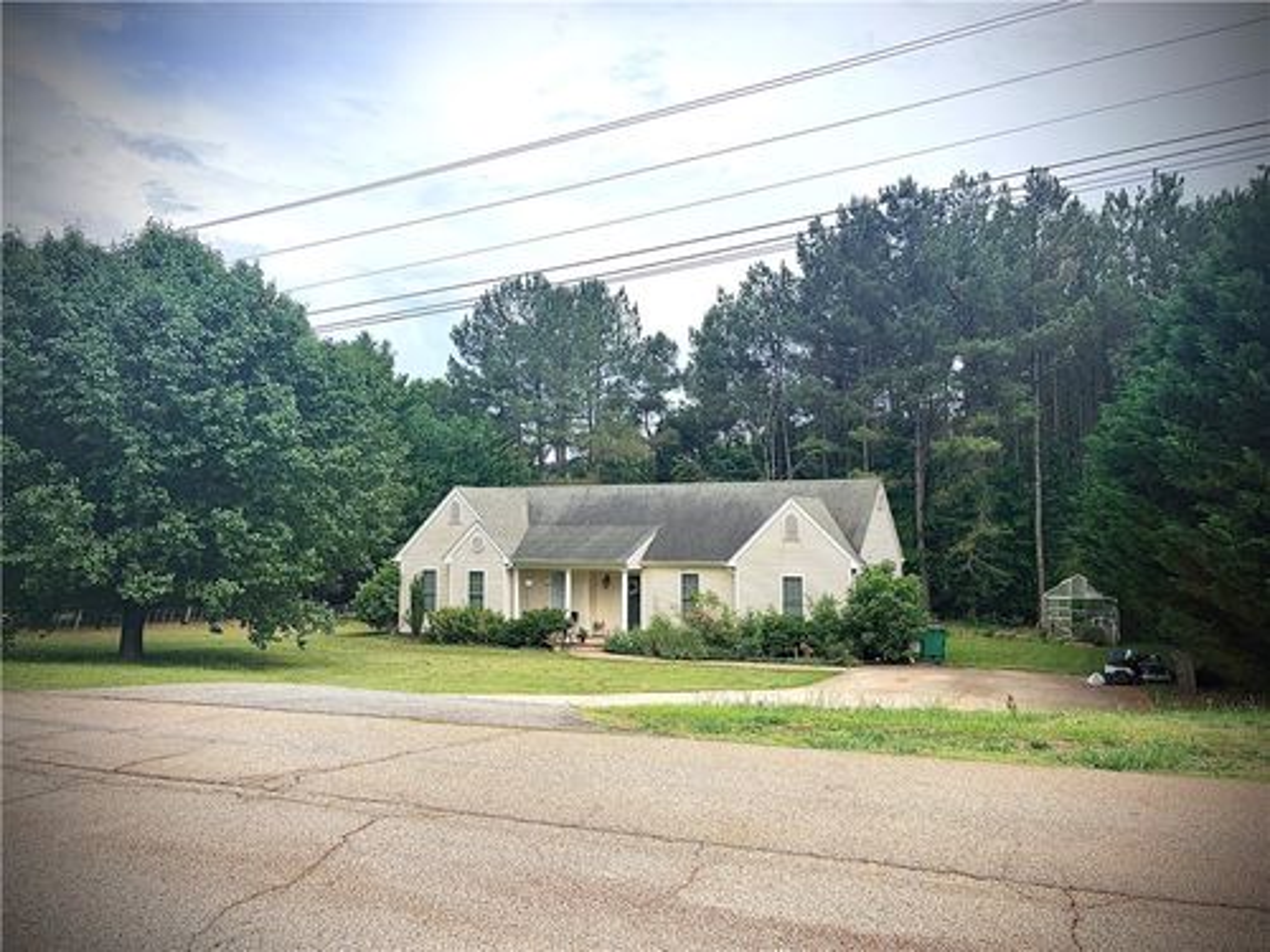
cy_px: 476
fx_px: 954
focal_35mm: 26
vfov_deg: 53.1
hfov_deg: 67.3
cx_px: 635
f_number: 1.6
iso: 50
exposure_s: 1/3279
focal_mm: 5.96
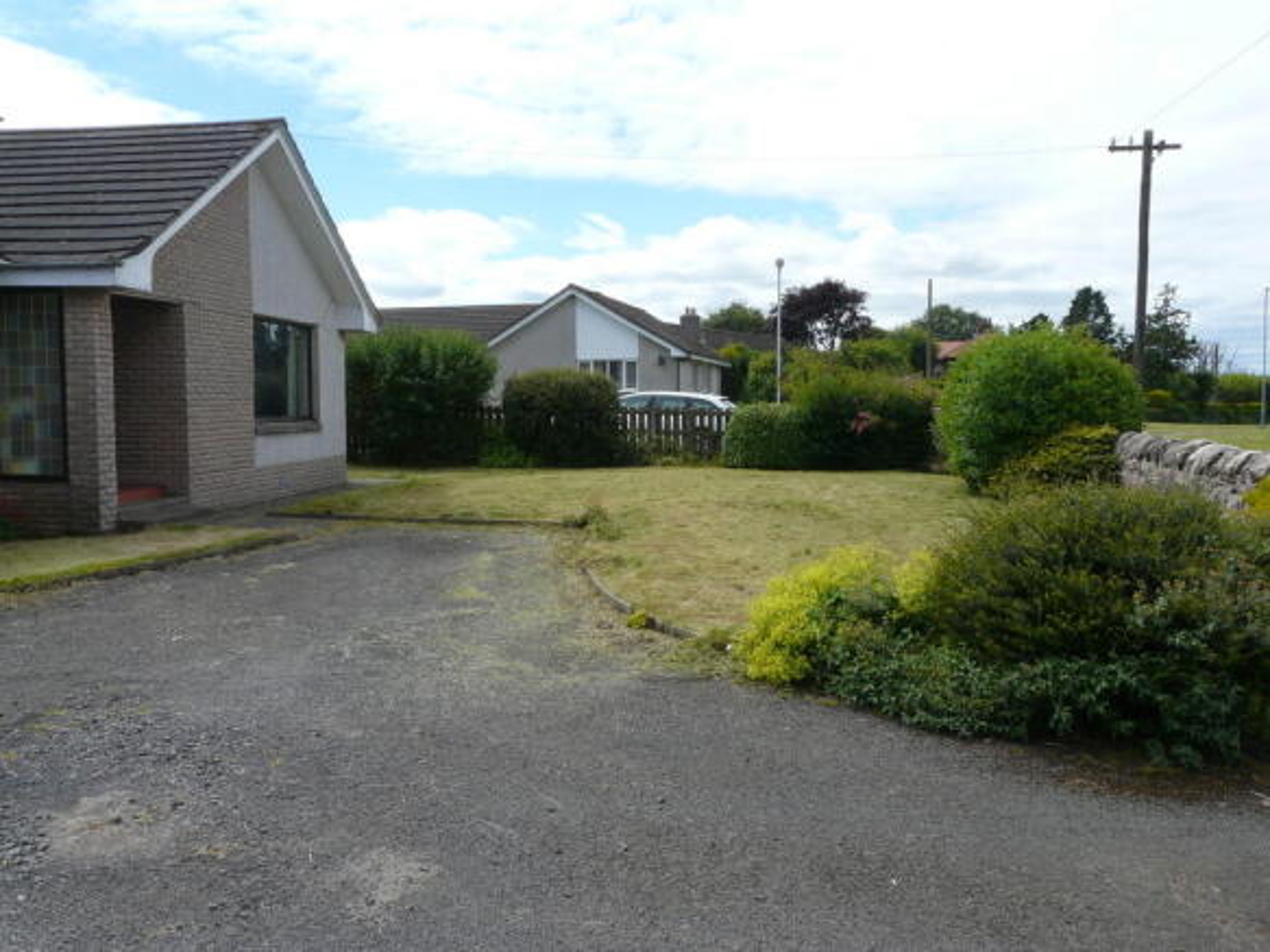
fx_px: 1027
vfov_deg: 49.7
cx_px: 635
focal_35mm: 28
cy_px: 476
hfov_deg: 63.5
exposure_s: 1/320
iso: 100
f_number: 5.6
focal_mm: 4.6
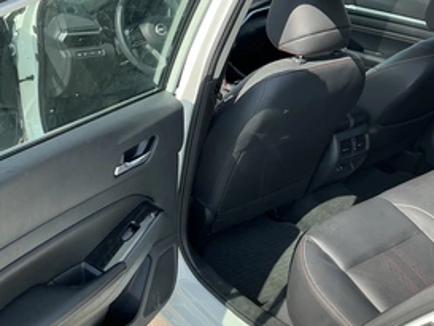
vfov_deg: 35.0
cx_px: 164
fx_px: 514
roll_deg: -1.3
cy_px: 205
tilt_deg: -31.5
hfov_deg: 45.4
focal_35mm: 41
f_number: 1.8
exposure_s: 1/473
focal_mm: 3
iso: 25
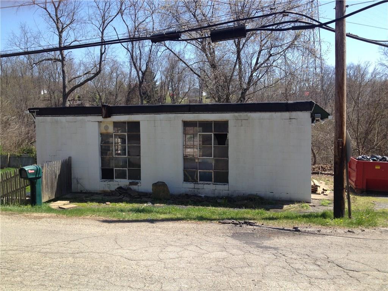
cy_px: 146
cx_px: 194
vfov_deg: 40.7
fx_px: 392
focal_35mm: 35
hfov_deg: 52.6
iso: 50
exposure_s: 1/863
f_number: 2.4
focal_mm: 4.28
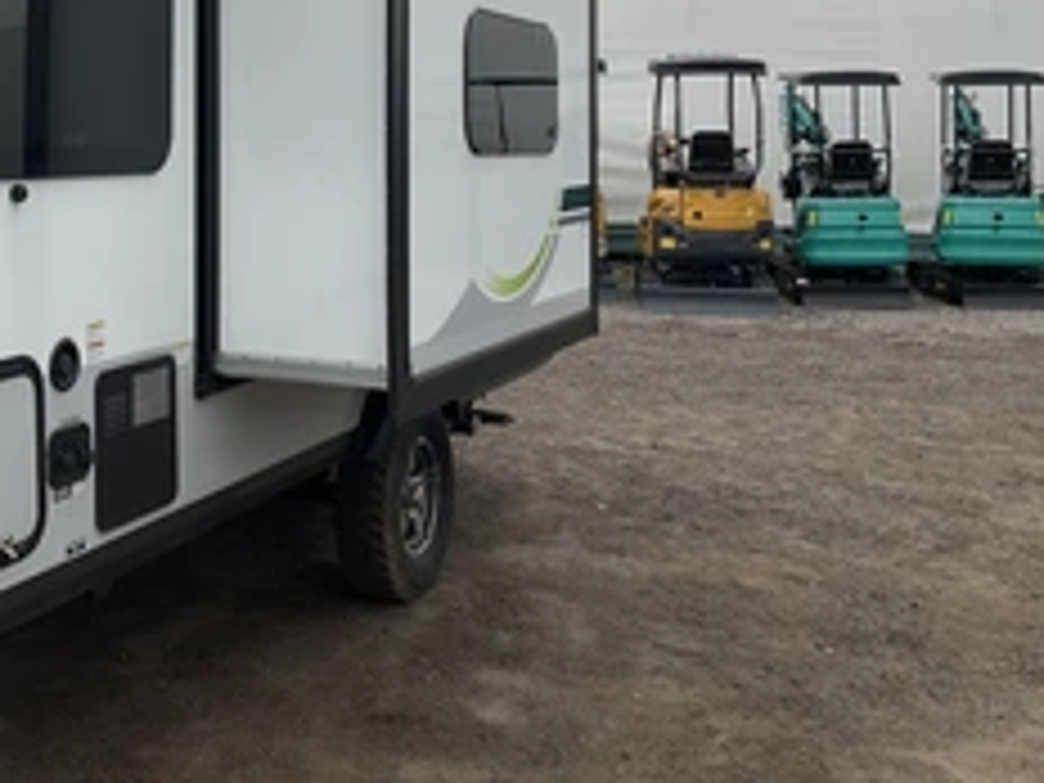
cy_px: 112
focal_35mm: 50
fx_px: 1508
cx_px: 198
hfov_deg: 36.8
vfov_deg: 28.2
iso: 25
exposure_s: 1/1279
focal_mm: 3
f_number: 1.8
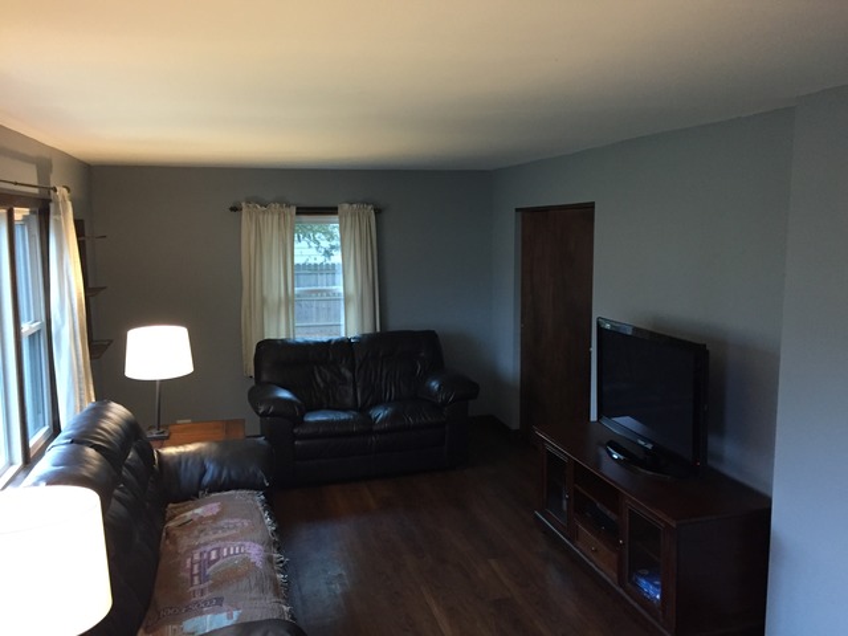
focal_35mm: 29
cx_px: 424
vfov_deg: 48.2
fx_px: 710
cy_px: 318
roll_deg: +0.5
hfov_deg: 61.7
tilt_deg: -7.3
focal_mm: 4.15
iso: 200
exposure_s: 1/30
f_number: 2.2
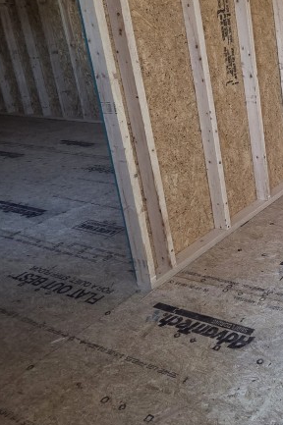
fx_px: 378
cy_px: 117
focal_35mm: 32
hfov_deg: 31.1
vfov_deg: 56.4
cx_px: 374
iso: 320
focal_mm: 2.2
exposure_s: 1/120
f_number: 2.2
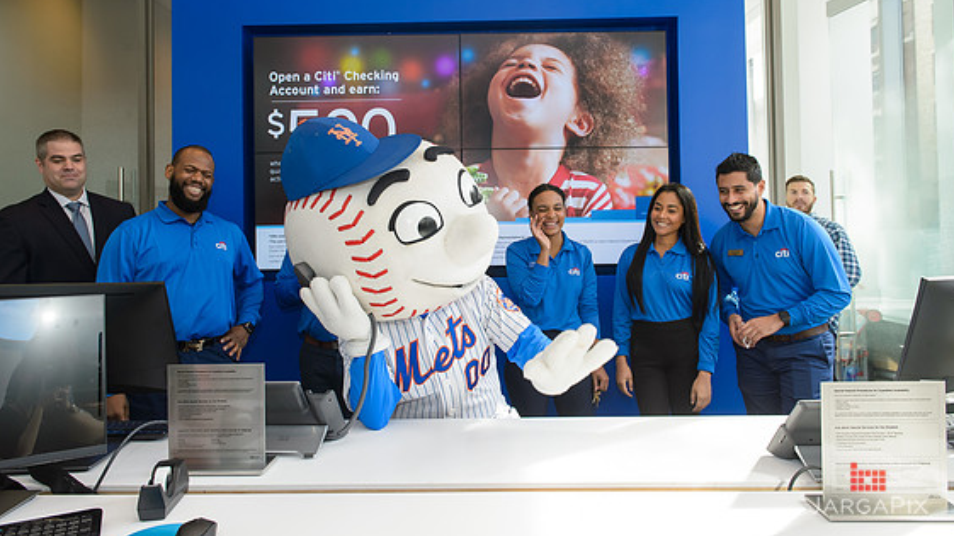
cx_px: 478
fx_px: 657
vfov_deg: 44.2
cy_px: 223
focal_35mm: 26
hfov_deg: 71.9
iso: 1000
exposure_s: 1/200
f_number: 6.3
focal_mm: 24
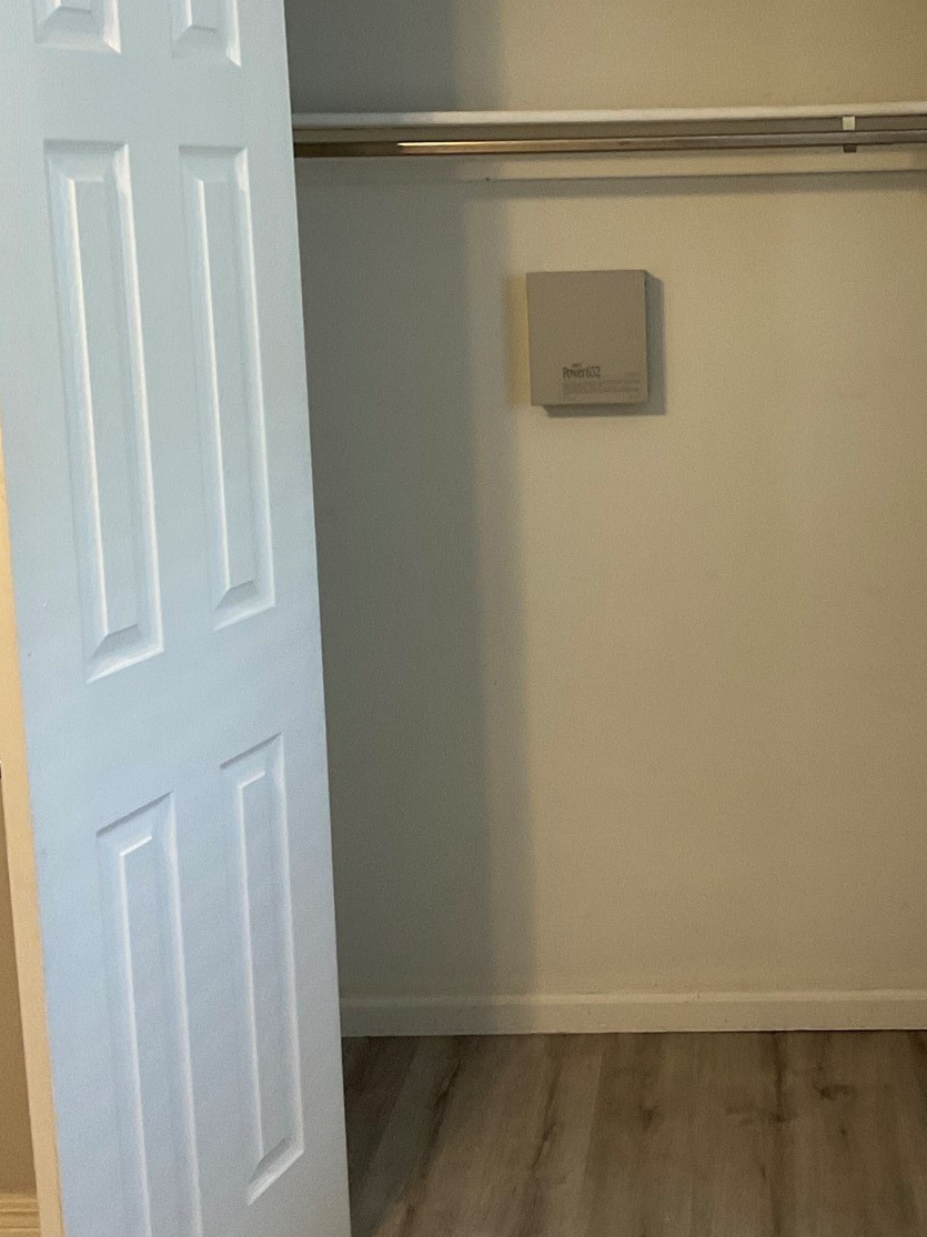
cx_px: 687
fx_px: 1786
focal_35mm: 50
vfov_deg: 38.0
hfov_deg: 28.7
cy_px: 467
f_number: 1.8
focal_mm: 3
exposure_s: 1/60
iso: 100
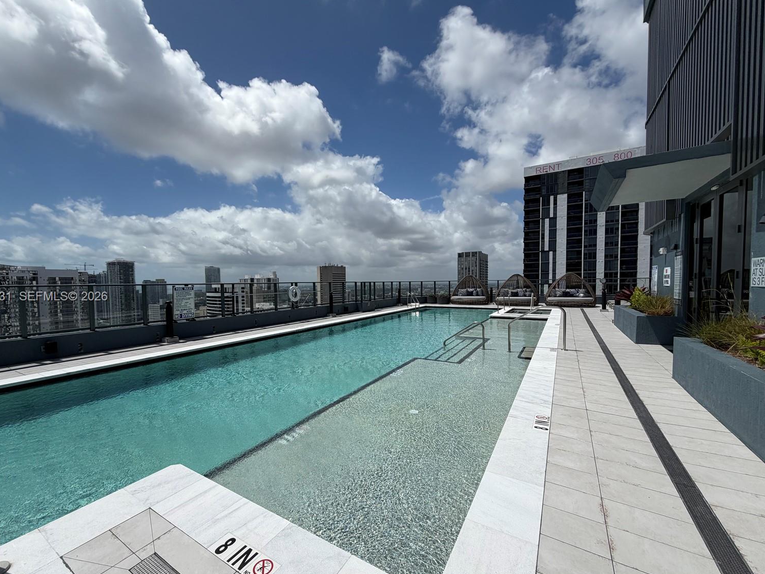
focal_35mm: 15
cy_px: 297
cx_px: 358
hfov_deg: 98.0
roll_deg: -1.0
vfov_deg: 81.7
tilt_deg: -2.9
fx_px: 332
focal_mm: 2.22
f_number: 2.2
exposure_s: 1/2841
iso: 25
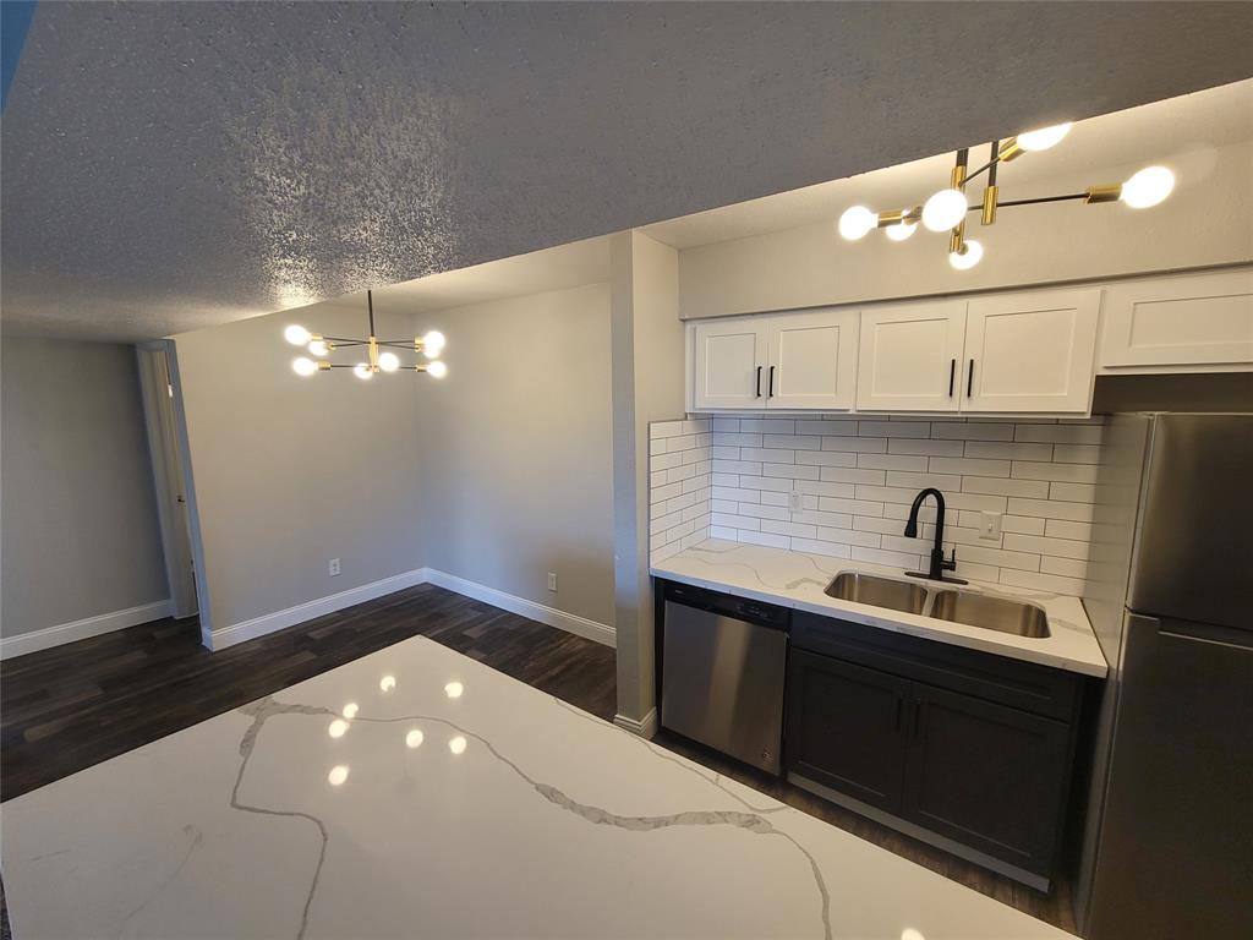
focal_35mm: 13
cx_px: 626
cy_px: 470
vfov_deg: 89.9
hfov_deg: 106.2
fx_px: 471
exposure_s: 1/60
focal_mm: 2.2
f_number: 2.2
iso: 125
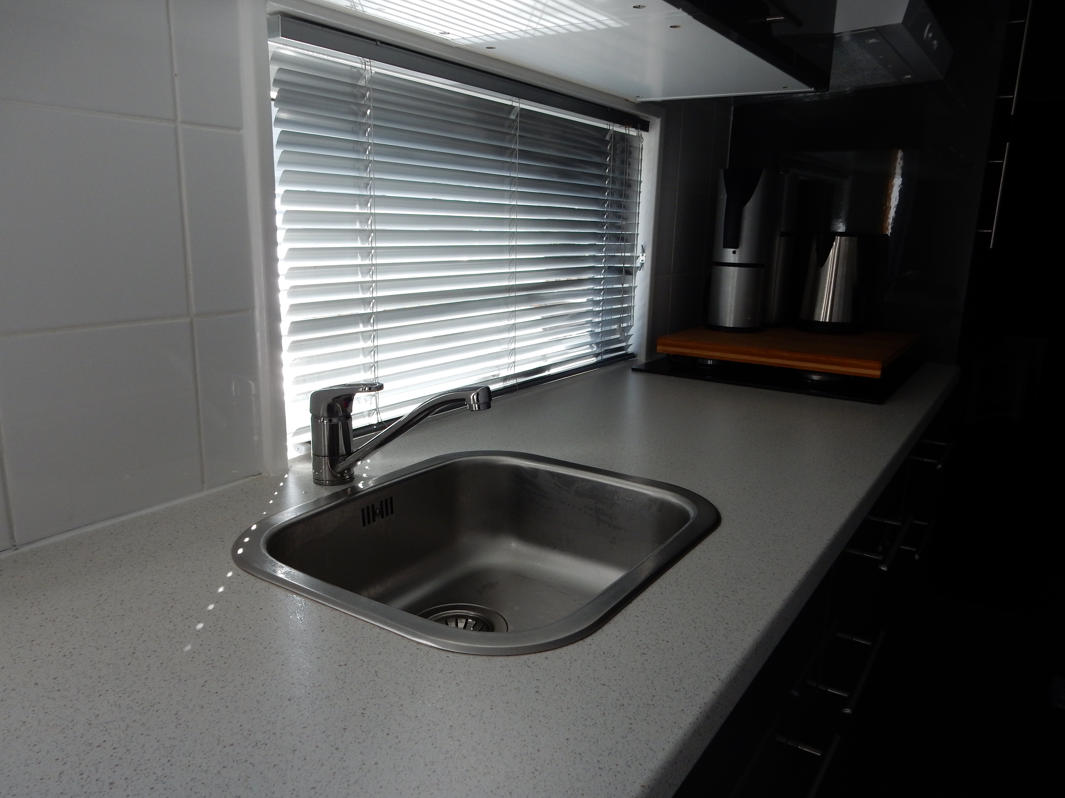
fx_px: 769
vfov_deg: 54.9
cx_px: 532
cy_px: 399
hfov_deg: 69.4
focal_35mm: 25
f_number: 3.7
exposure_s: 1/320
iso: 125
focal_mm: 4.5
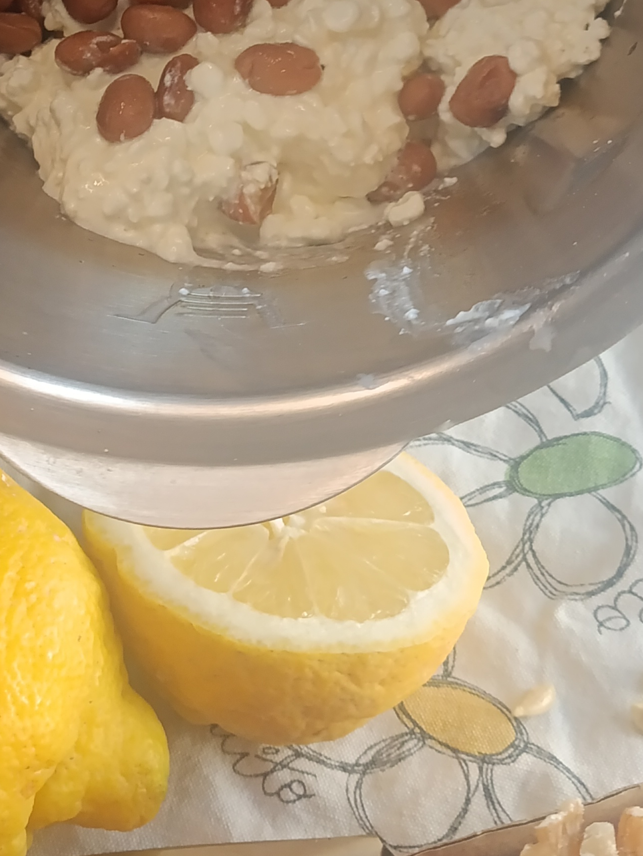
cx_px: 196
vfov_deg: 28.1
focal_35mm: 67
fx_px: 1658
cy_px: 117
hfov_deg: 21.8
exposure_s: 1/33.3
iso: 320
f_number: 1.7
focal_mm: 4.71
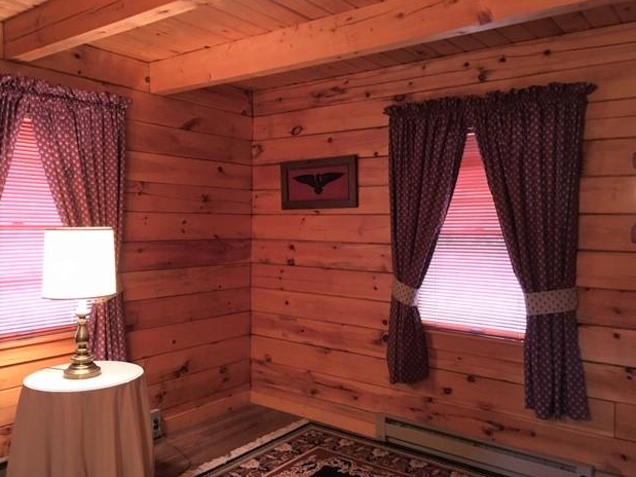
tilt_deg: -2.6
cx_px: 324
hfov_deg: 60.0
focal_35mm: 30
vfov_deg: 46.8
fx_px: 551
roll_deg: -0.3
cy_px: 242
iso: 200
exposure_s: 1/15
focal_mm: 4.15
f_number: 2.2
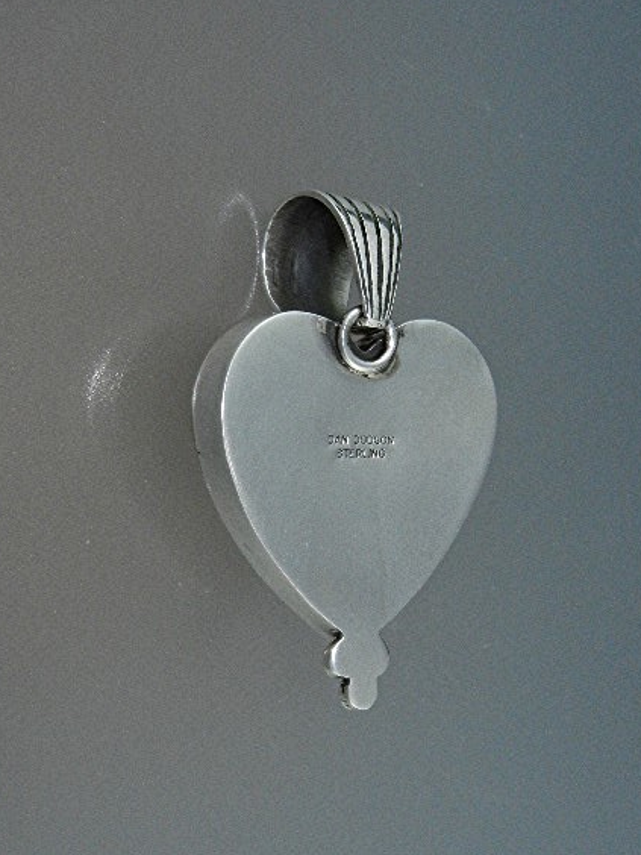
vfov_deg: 29.0
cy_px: 470
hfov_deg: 21.9
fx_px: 1654
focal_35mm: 67
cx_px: 347
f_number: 8
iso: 800
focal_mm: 10.6
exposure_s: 1/30
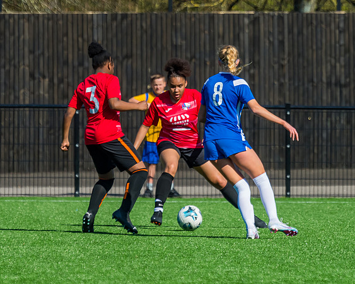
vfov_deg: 3.0
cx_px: 220
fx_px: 5408
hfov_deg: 3.8
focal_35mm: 515
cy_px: 183
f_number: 4
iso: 400
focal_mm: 220
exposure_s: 1/4000
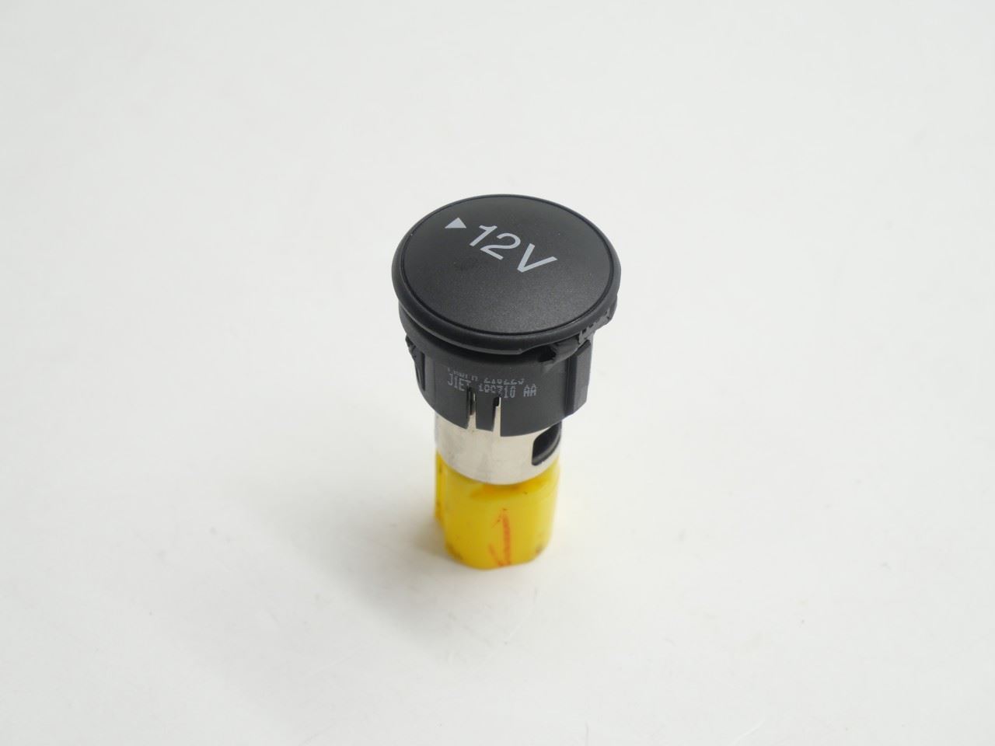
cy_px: 373
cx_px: 498
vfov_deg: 22.9
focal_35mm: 64
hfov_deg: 30.3
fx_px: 1840
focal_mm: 32
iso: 200
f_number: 5.6
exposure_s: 1/80
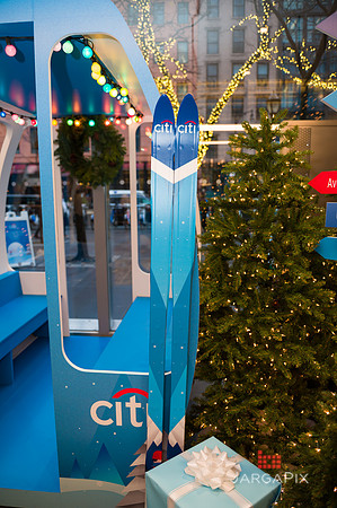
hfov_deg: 47.8
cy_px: 254
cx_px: 168
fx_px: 380
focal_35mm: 27
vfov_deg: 67.4
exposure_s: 1/125
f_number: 3.2
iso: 400
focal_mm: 27
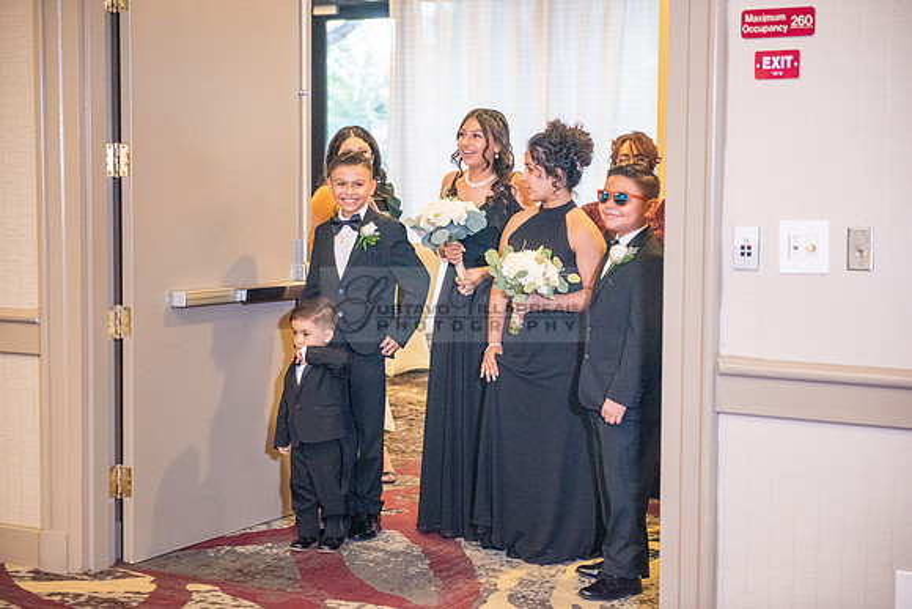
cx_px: 456
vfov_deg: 19.5
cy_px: 304
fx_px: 1774
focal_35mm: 70
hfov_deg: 28.8
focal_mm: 70
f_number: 2.8
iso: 1600
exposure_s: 1/125
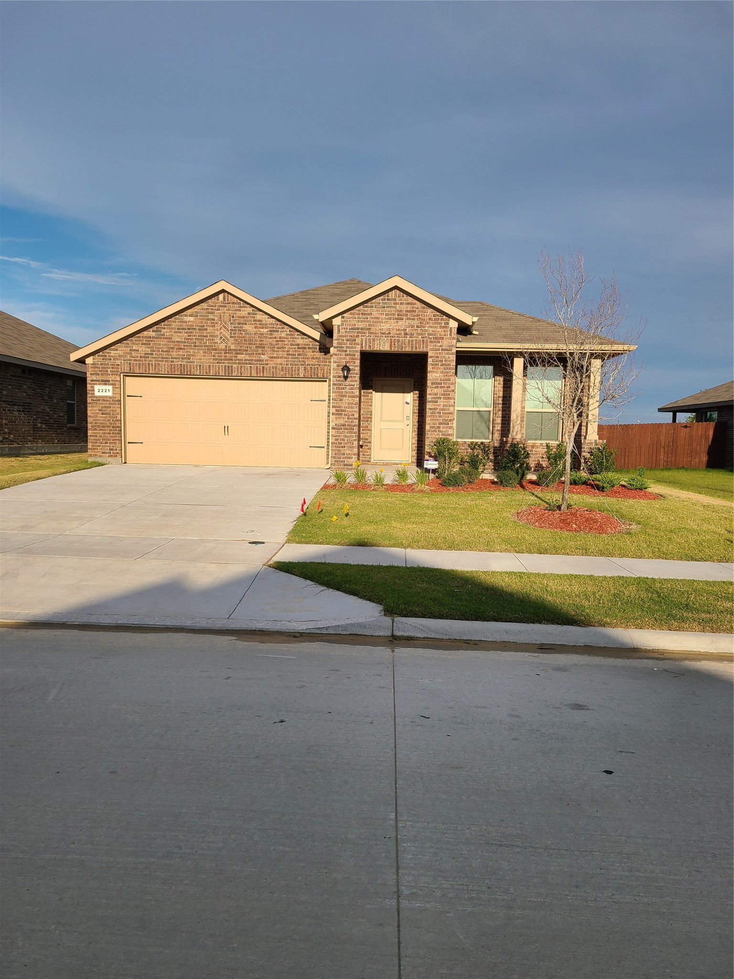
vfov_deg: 67.3
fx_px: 735
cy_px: 490
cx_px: 367
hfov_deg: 53.1
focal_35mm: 26
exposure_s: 1/2759
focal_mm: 5.4
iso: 40
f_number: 1.8
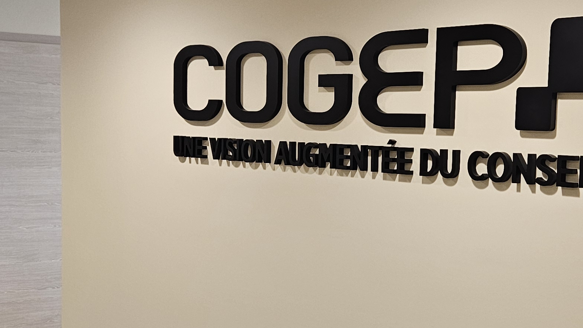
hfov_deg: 32.8
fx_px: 989
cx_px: 315
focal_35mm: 64
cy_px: 218
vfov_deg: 18.8
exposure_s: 1/100
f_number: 1.8
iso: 160
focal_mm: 5.4
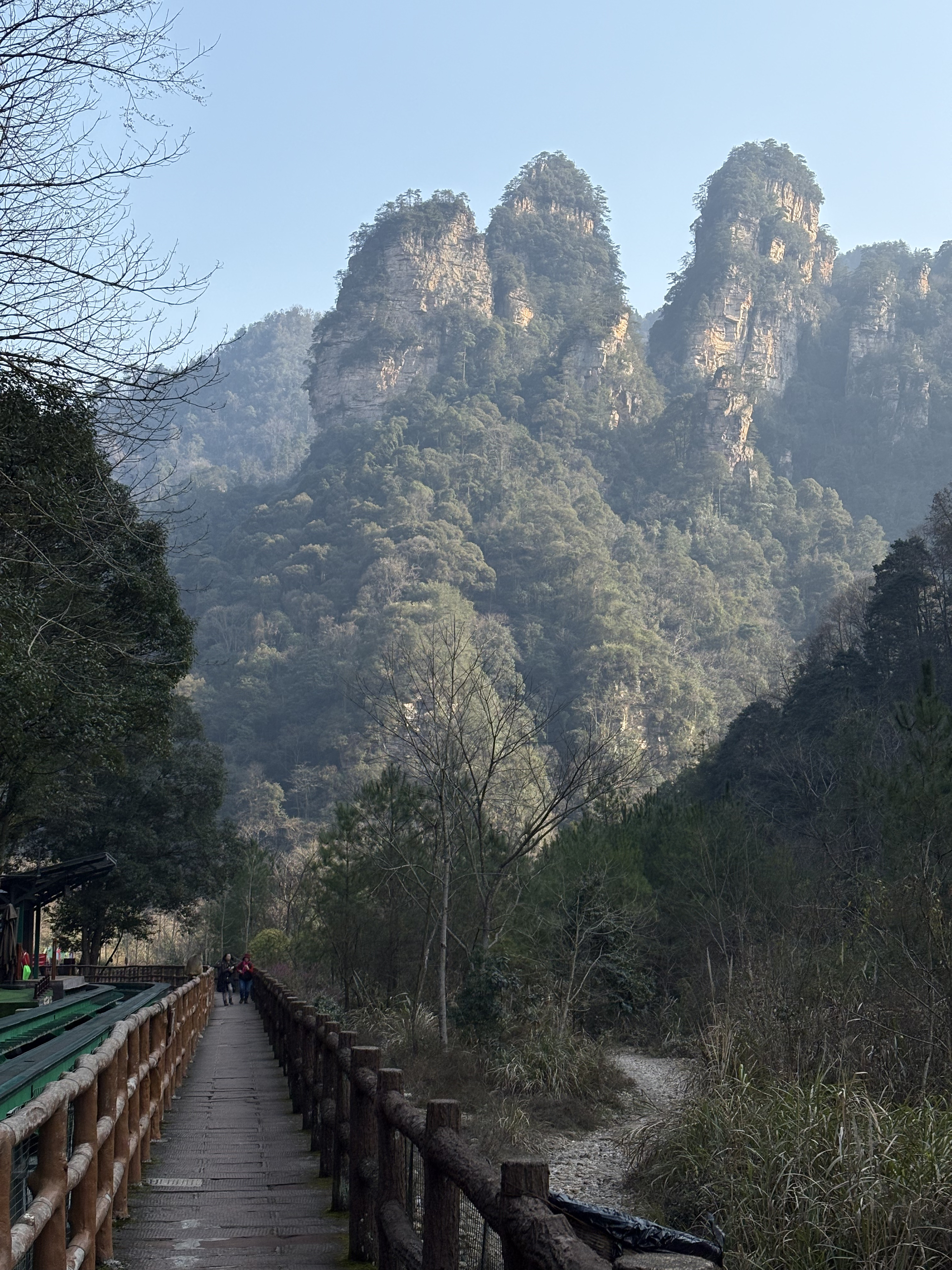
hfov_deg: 28.0
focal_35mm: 52
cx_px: 476
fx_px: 1907
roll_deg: +0.1
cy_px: 635
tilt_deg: +7.4
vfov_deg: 36.8
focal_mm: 5.96
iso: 32
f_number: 1.6
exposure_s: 1/2141
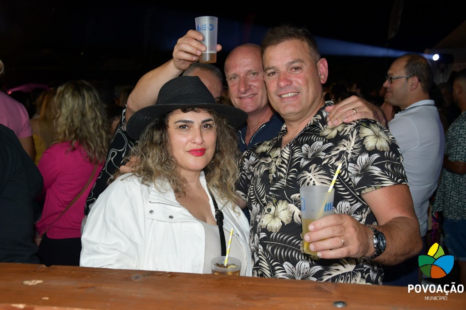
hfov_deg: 43.6
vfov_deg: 29.8
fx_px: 582
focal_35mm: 45
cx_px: 233
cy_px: 155
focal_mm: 30
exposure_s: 1/60
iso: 1400
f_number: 4.2
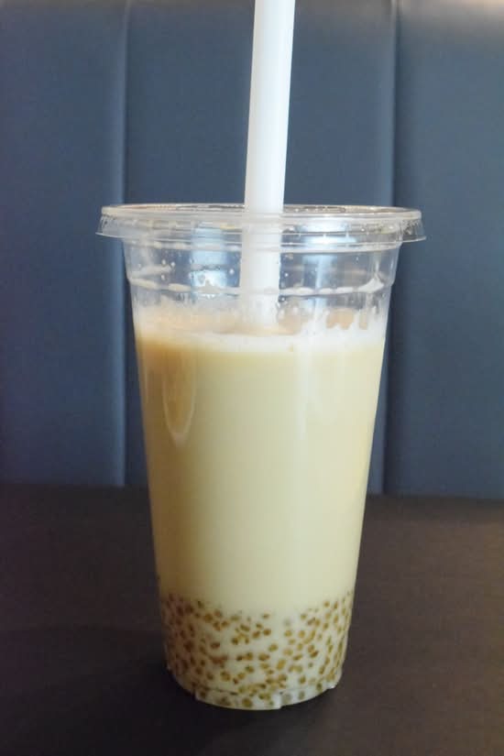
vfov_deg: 38.9
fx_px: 1071
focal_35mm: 51
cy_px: 378
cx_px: 252
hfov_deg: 26.5
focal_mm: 34
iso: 16000
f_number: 13
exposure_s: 1/160
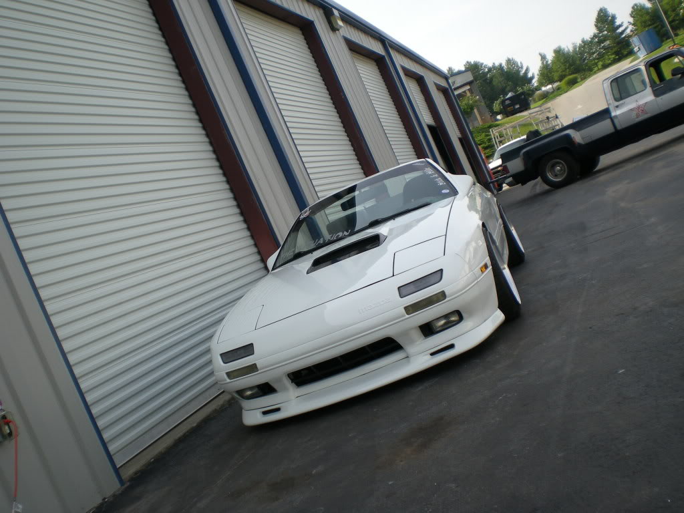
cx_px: 342
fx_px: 751
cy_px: 256
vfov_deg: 37.7
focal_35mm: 38
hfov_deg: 49.0
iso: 50
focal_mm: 6.3
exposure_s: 1/213
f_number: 4.6
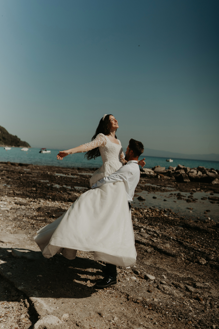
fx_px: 319
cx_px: 110
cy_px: 164
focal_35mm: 35
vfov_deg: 54.4
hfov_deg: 37.9
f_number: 1.8
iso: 80
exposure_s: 1/8000
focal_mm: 35
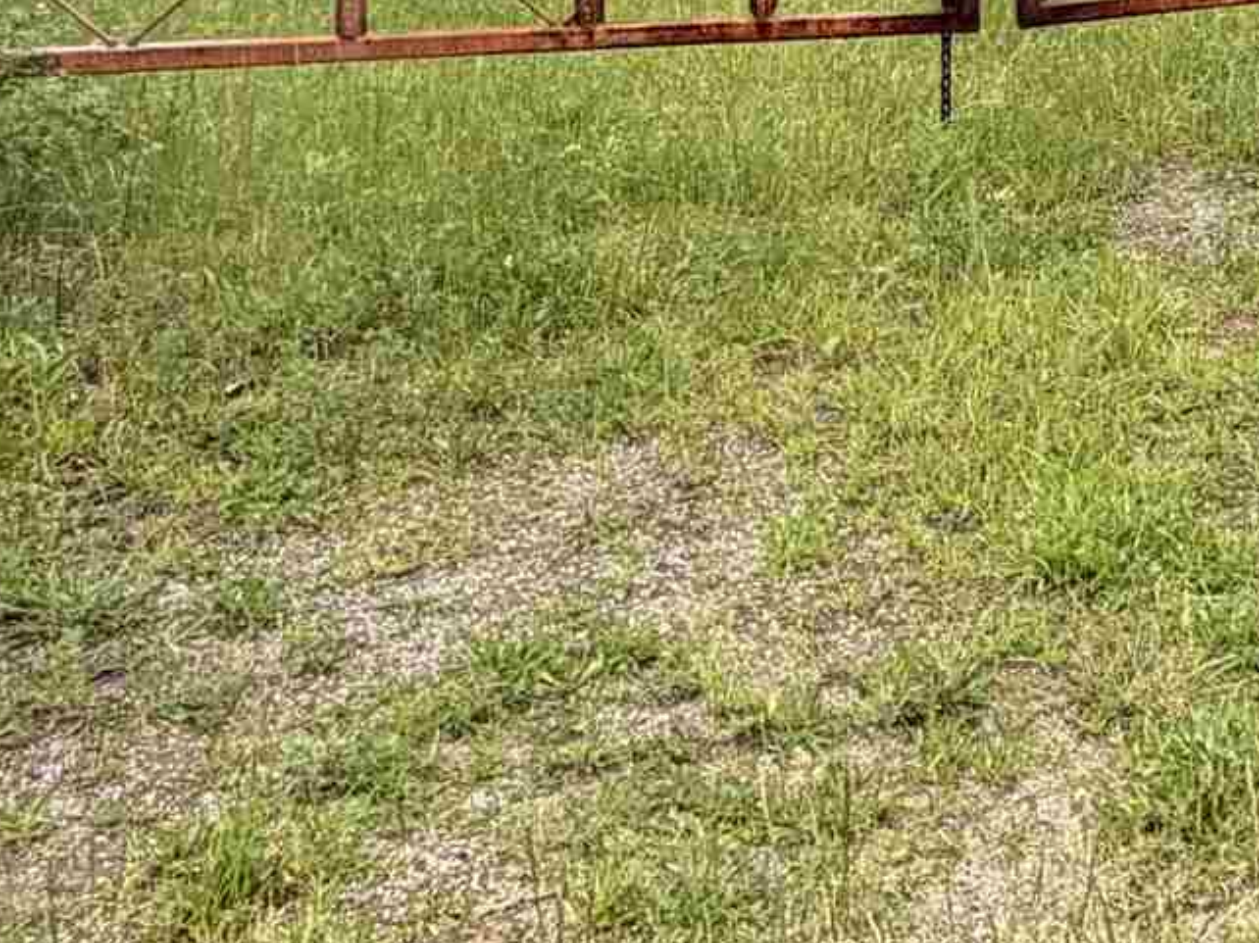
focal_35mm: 67
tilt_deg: +3.6
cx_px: 1569
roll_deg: +1.4
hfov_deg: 25.5
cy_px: -551
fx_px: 2436
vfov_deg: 18.8
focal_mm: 2.22
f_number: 2.2
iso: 50
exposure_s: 1/502
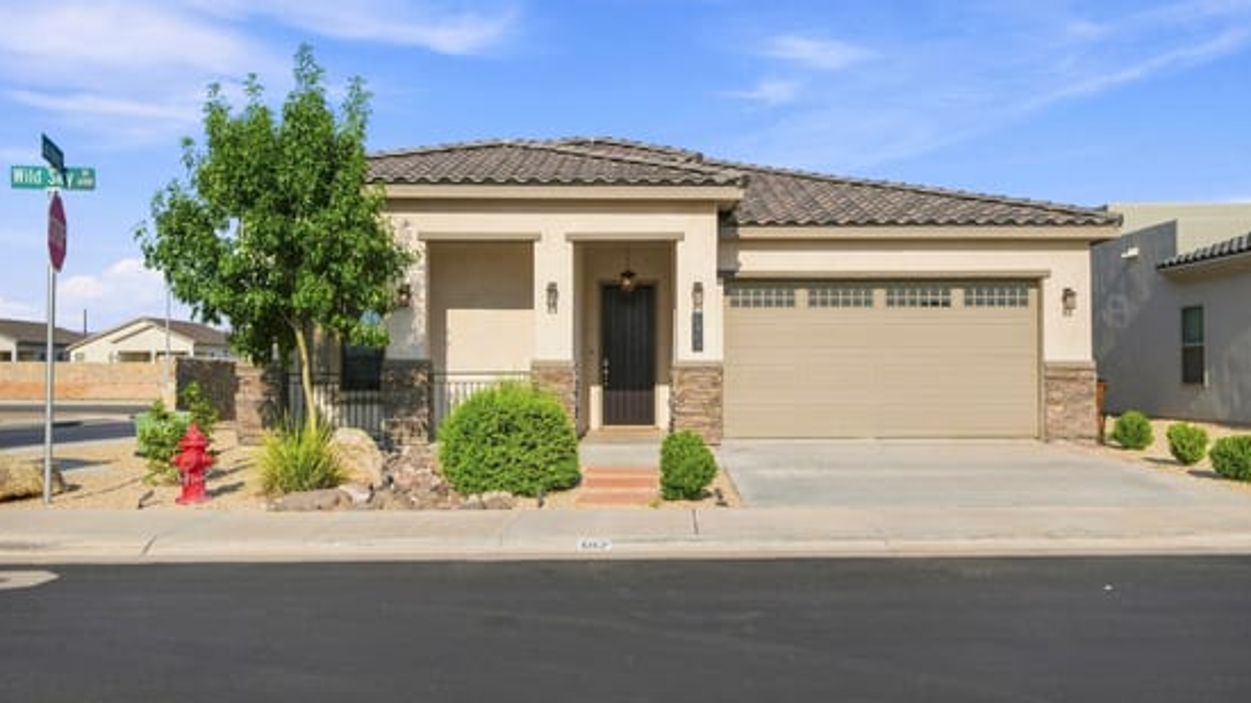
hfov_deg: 61.0
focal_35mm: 32
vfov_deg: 36.6
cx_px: 630
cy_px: 370
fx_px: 1061
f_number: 4
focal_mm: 20
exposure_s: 1/4000
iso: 160
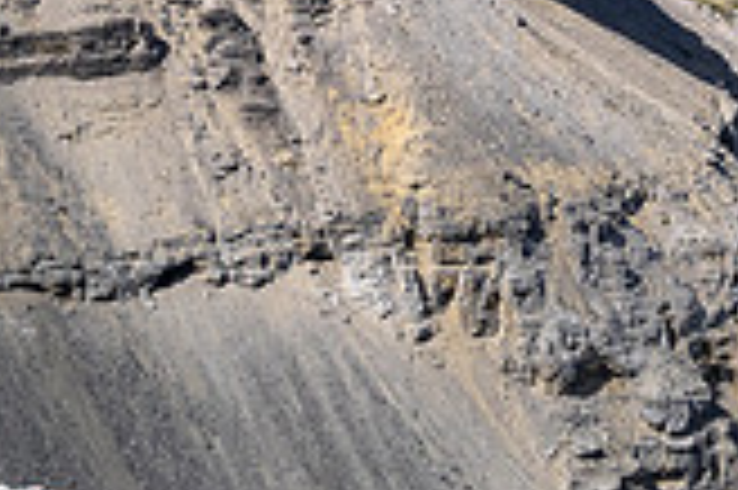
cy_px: -420
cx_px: 878
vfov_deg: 5.7
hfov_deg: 8.6
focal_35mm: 236
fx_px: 4833
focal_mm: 32
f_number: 8
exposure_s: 1/200
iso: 200
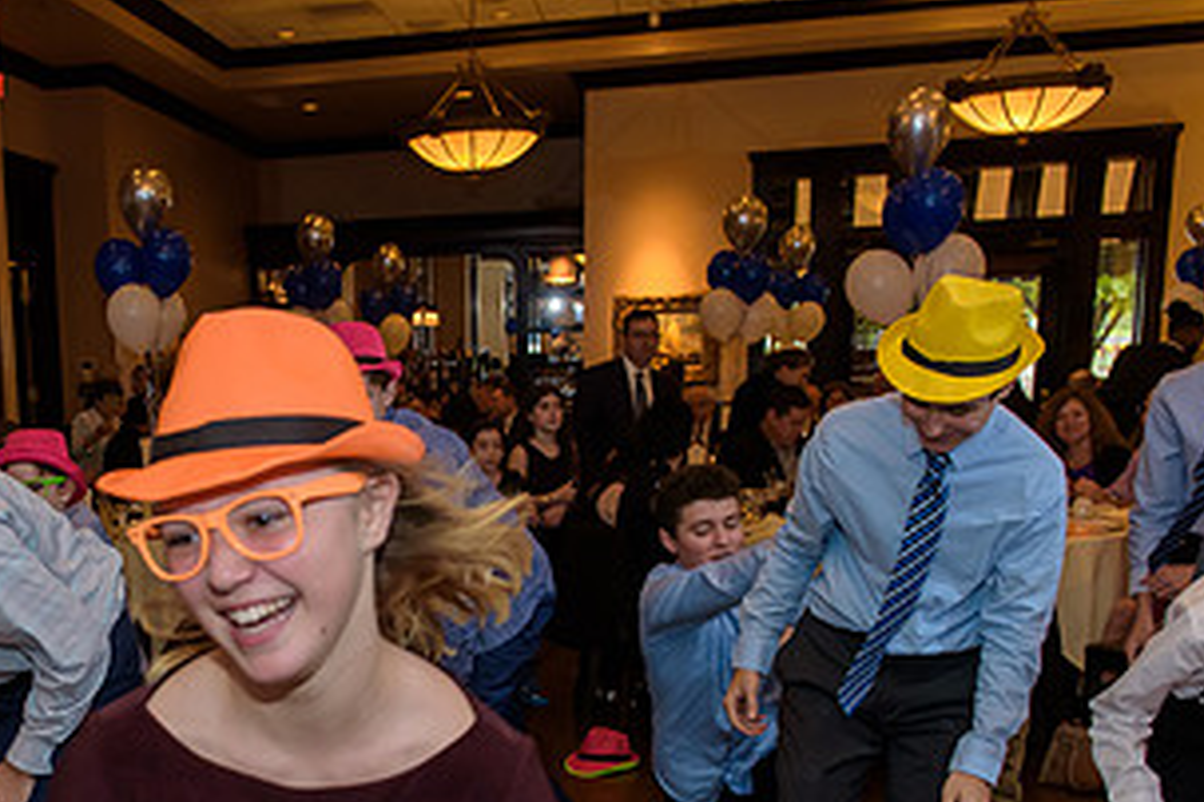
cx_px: 270
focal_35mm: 46
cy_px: 693
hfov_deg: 41.2
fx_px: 1538
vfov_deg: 28.3
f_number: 3.2
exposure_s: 1/125
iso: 1600
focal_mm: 24
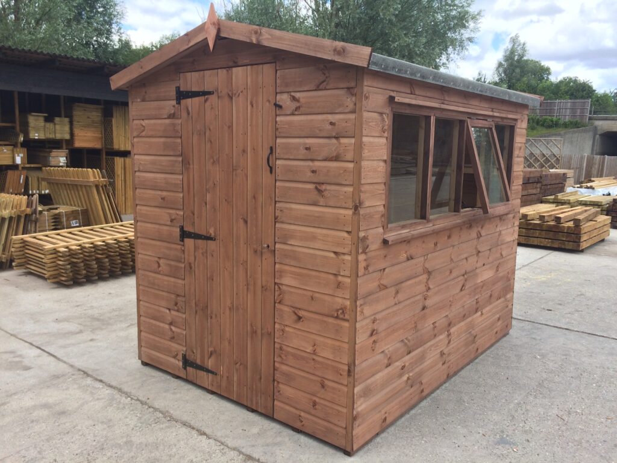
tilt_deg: -10.8
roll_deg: -2.1
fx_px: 517
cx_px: 308
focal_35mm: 29
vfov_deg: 48.2
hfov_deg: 61.7
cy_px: 232
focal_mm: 4.15
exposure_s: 1/662
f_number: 2.2
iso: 32
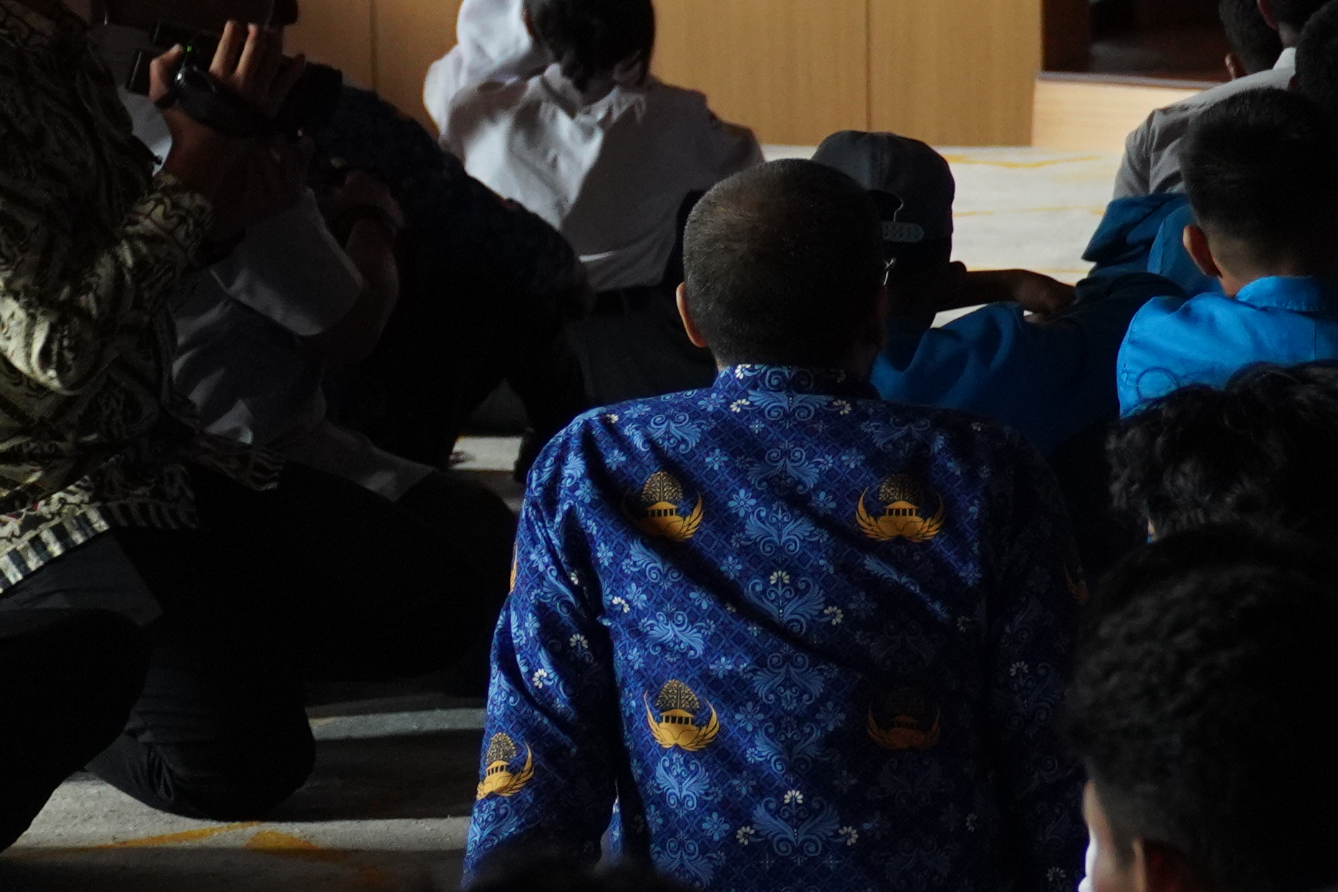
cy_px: 89
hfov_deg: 9.8
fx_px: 7174
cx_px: 2764
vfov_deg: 7.1
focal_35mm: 193
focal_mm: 38
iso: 1250
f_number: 2.8
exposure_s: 1/100
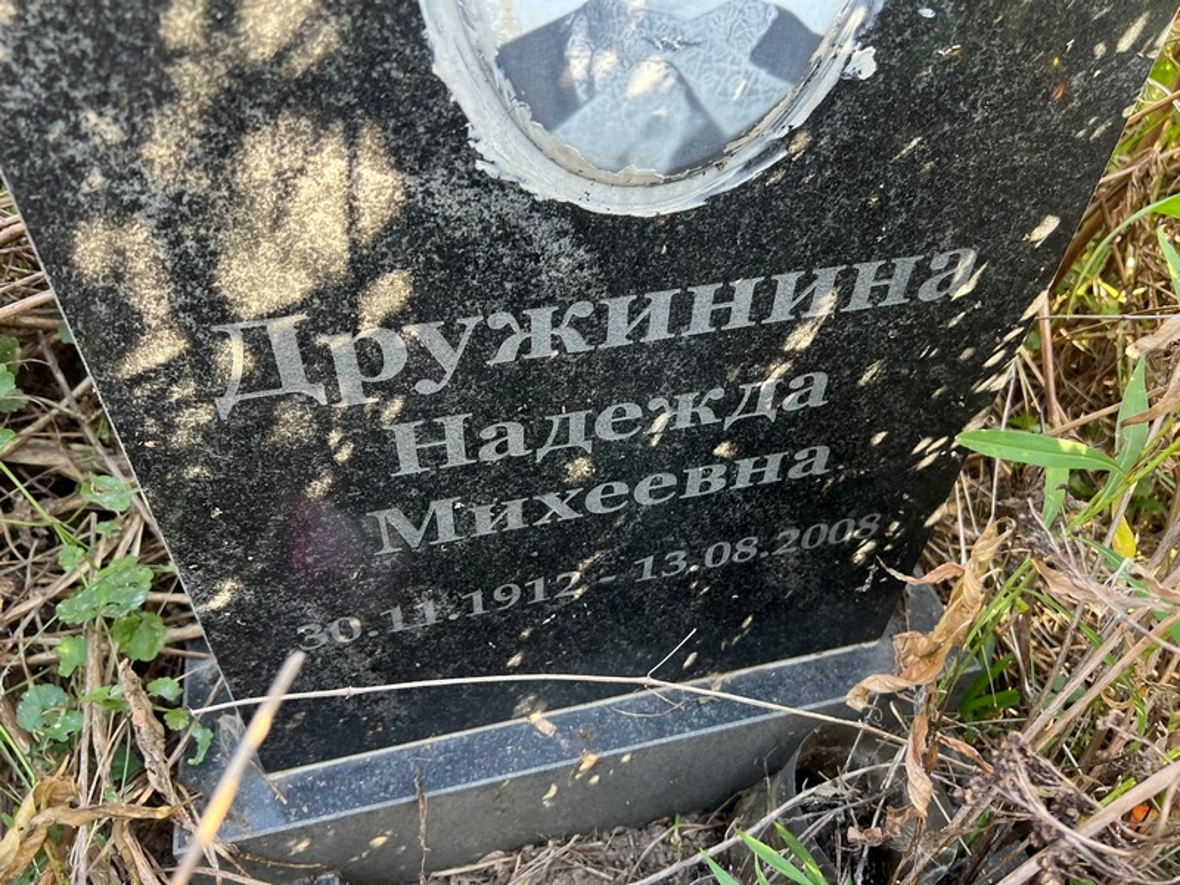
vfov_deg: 53.1
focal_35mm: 26
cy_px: 442
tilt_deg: -45.0
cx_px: 590
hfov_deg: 67.3
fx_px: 886
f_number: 1.5
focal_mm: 5.7
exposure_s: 1/114
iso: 125
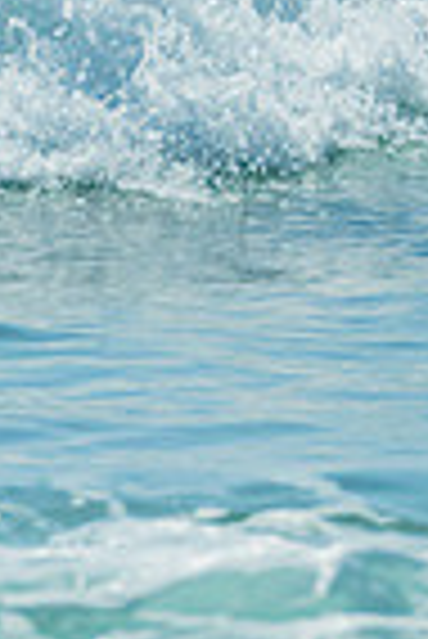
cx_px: 920
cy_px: -100
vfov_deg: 0.8
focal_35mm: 2504
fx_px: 44543
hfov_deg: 0.6
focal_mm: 500
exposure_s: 1/200
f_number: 5.6
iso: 640
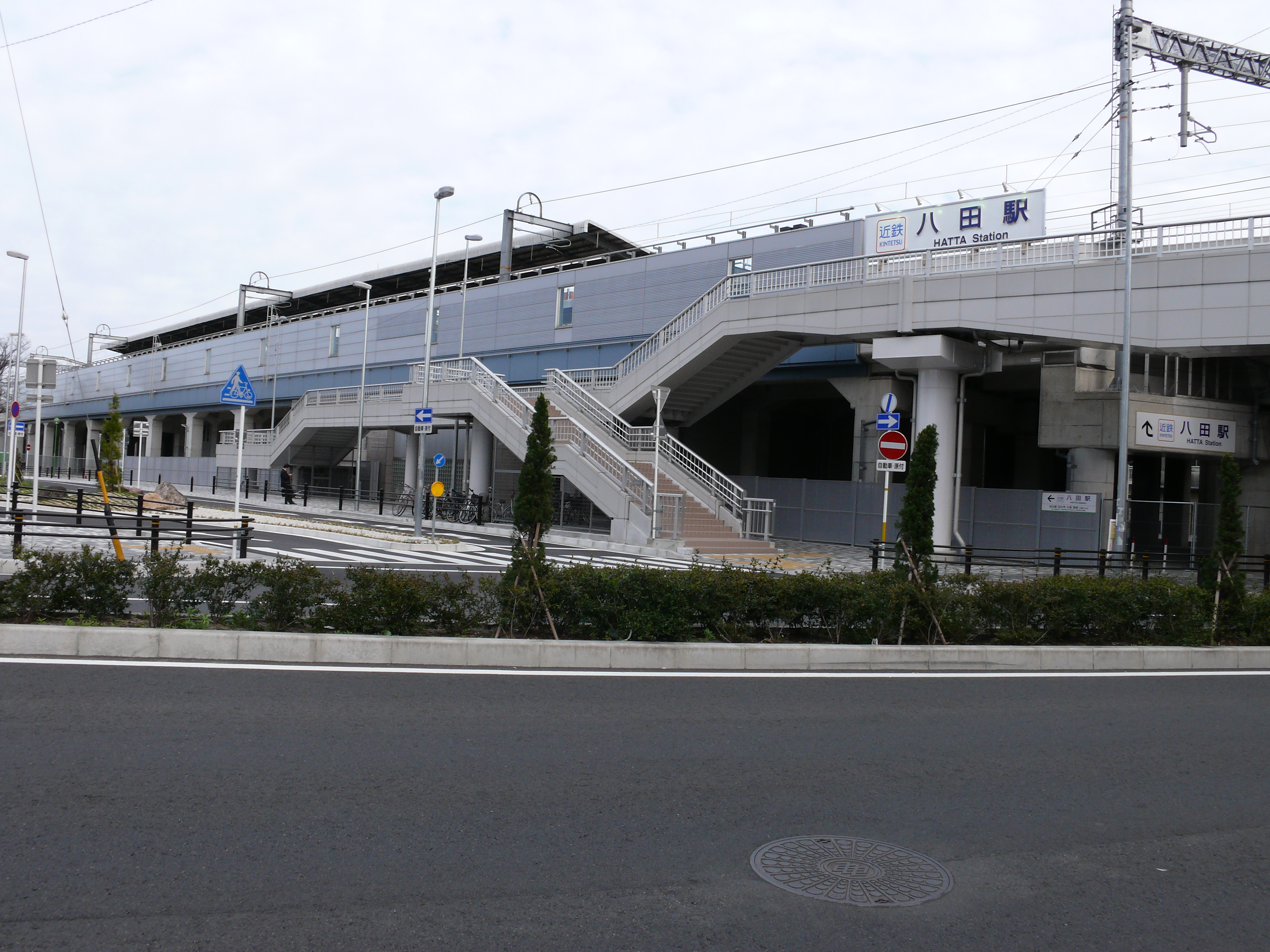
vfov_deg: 34.3
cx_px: 635
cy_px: 476
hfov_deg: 44.8
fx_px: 1541
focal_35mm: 42
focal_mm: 8.9
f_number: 5.6
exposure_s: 1/200
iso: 100
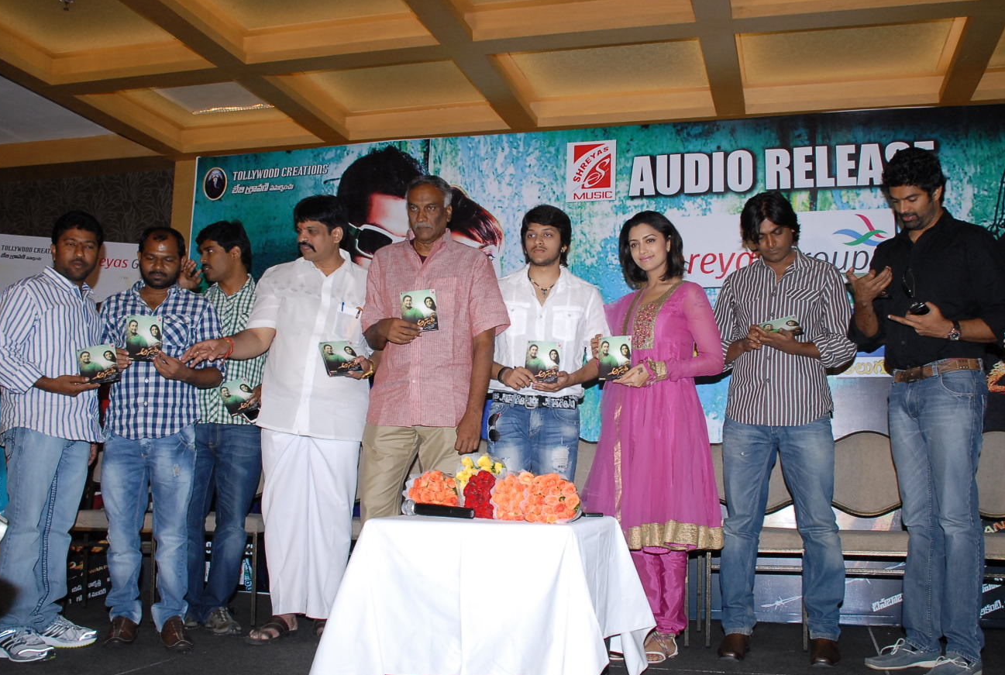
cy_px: 334
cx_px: 547
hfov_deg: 51.7
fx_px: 1035
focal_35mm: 37
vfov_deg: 36.1
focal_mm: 20
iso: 500
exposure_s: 1/125
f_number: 5.6
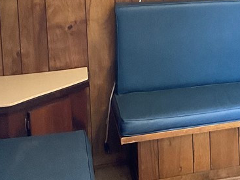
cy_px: -19
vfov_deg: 17.6
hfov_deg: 22.9
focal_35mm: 81
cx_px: 254
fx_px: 561
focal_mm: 3
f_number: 1.8
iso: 250
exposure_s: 1/60
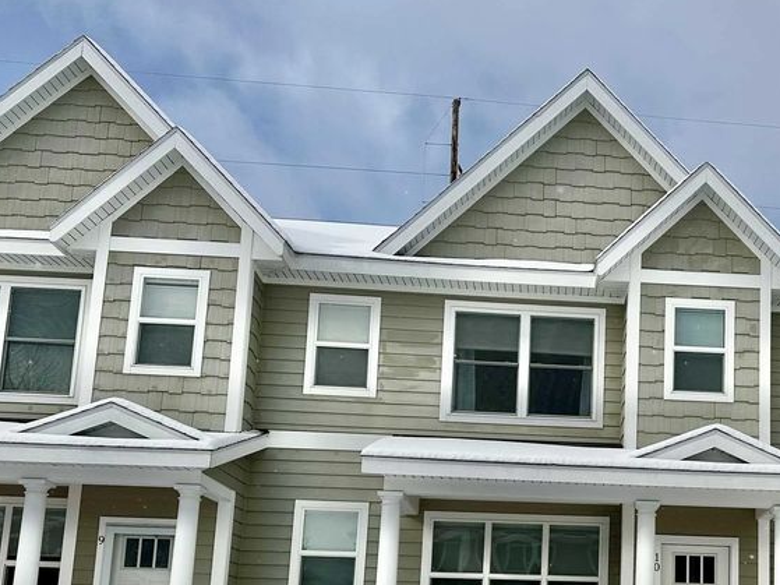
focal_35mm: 44
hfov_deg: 41.2
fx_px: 991
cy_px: 497
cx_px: 620
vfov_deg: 31.7
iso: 80
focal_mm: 6.86
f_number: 1.78
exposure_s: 1/6211
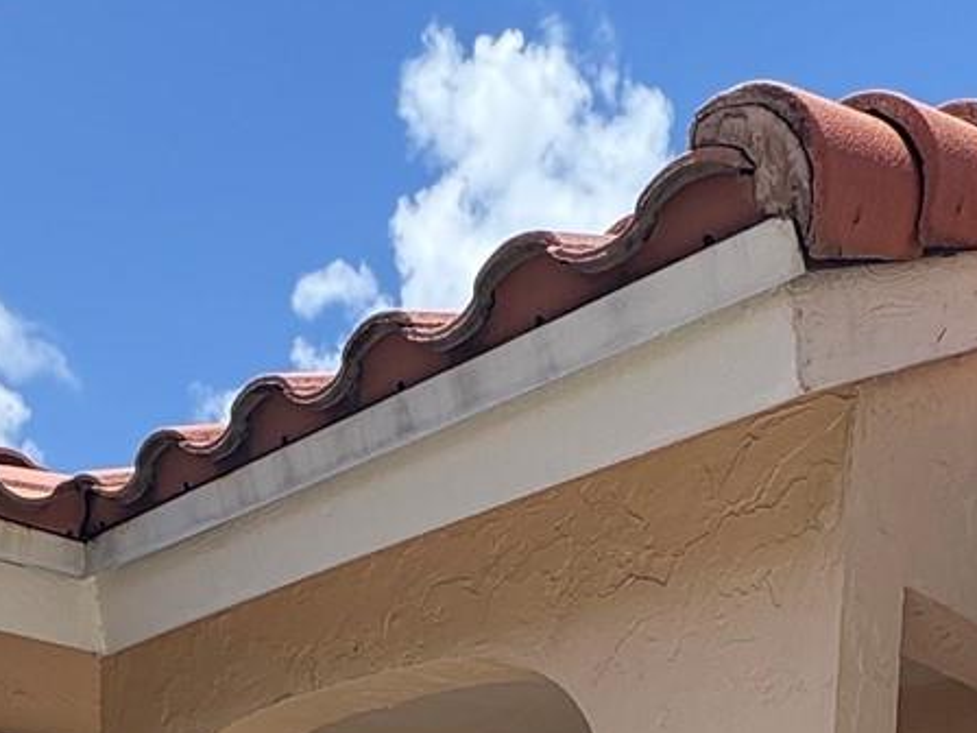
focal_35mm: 50
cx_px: 336
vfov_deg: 21.6
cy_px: 1233
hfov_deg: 37.8
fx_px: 1411
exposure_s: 1/1506
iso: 40
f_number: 2.2
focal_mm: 2.22
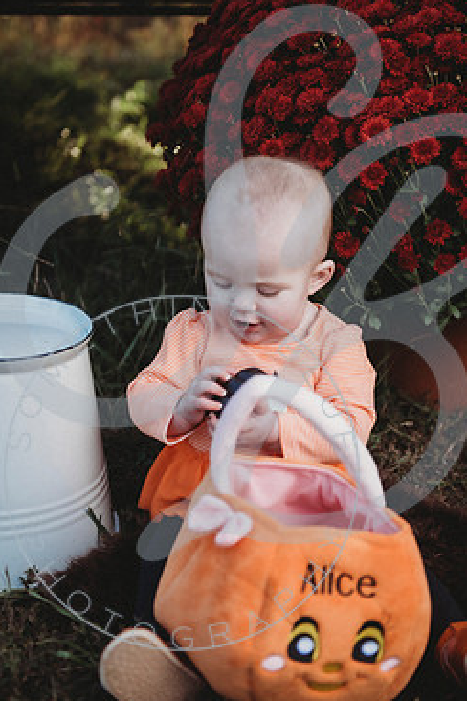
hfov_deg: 23.0
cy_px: 328
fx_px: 1148
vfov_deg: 33.9
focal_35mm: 59
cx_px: 268
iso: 100
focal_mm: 48
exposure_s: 1/250
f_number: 2.8
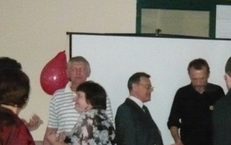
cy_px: 108
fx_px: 699
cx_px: 133
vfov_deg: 11.8
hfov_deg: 18.8
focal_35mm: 111
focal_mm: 6
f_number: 2.9
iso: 1000
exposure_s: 1/30
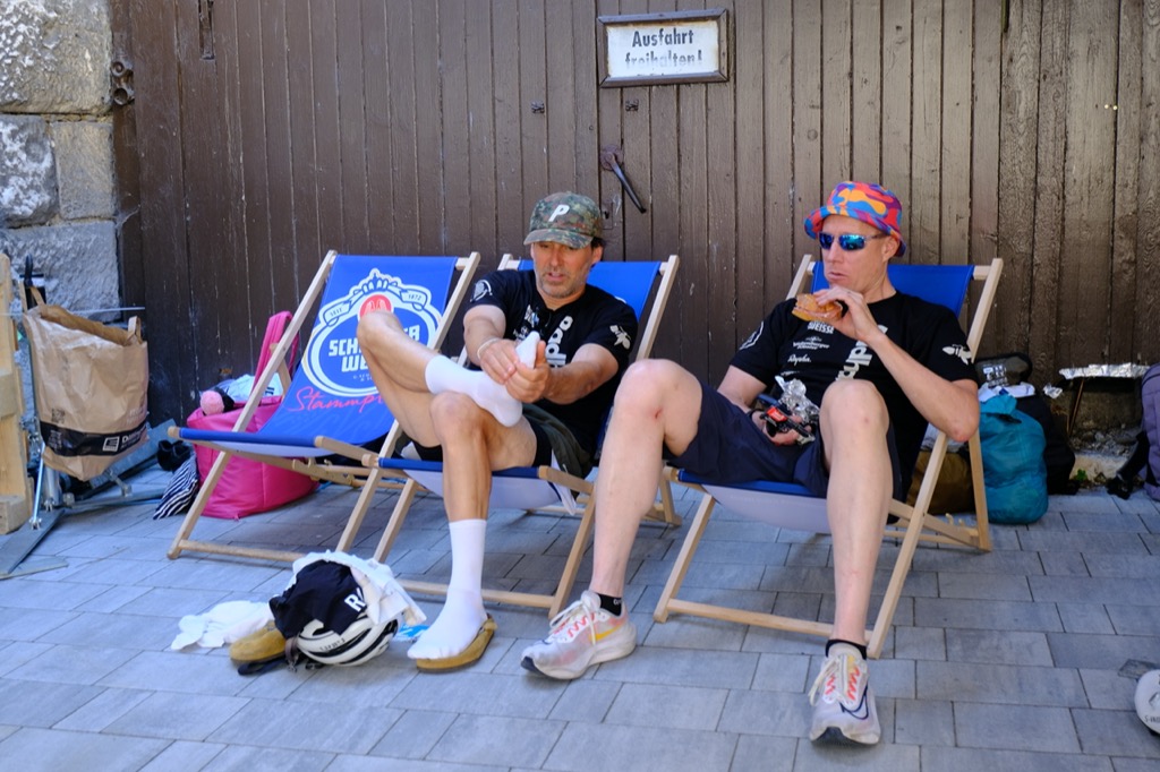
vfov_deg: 31.9
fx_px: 1353
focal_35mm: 42
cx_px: 580
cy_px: 386
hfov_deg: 46.4
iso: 320
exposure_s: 1/100
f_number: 4.5
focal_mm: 28
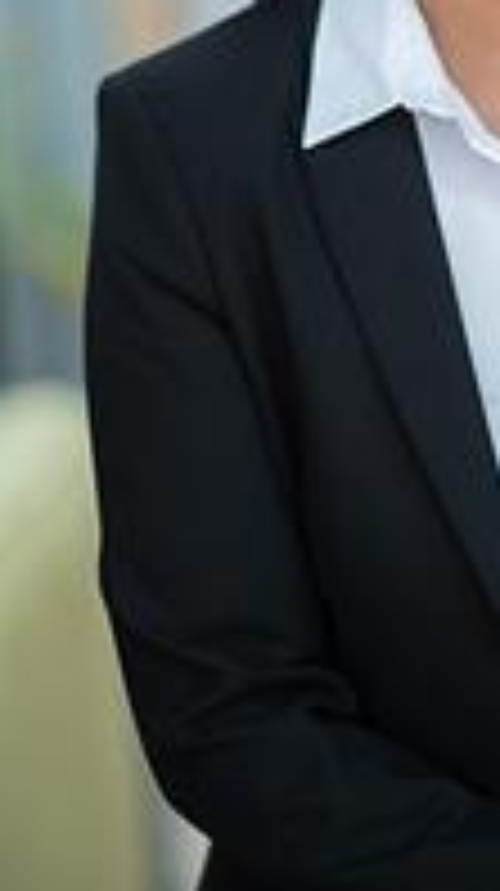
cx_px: 563
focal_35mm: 203
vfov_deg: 10.5
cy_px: -79
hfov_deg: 5.9
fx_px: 4797
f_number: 1.4
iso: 110
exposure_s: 1/640
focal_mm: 85
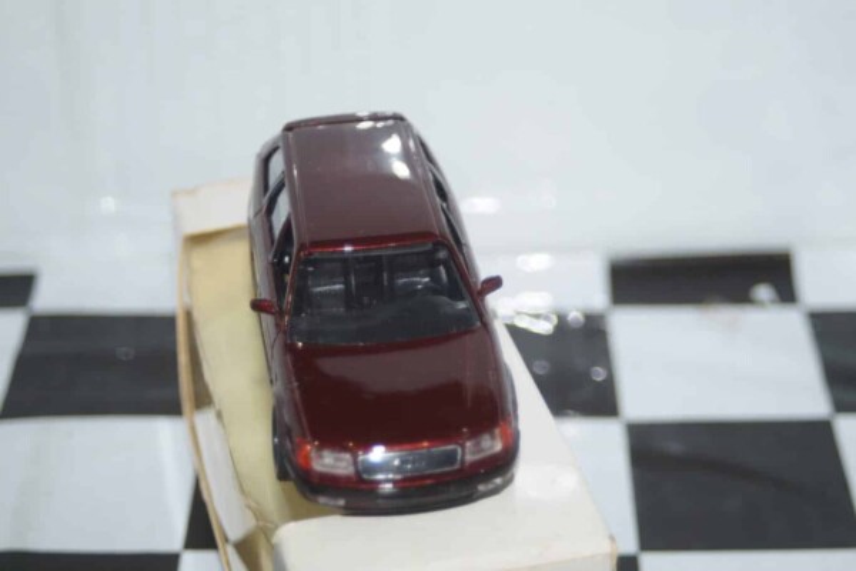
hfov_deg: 22.6
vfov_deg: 15.2
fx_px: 2140
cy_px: 286
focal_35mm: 90
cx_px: 428
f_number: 5.6
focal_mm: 60
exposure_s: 1/100
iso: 400
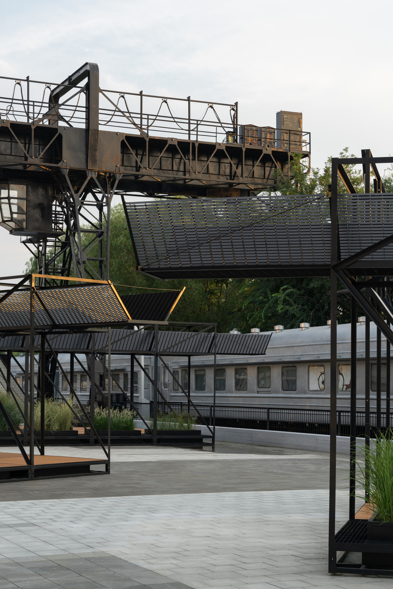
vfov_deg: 30.6
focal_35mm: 66
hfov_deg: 20.7
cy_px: 294
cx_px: 196
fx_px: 1077
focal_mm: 65.8
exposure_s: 1/60
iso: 200
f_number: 10
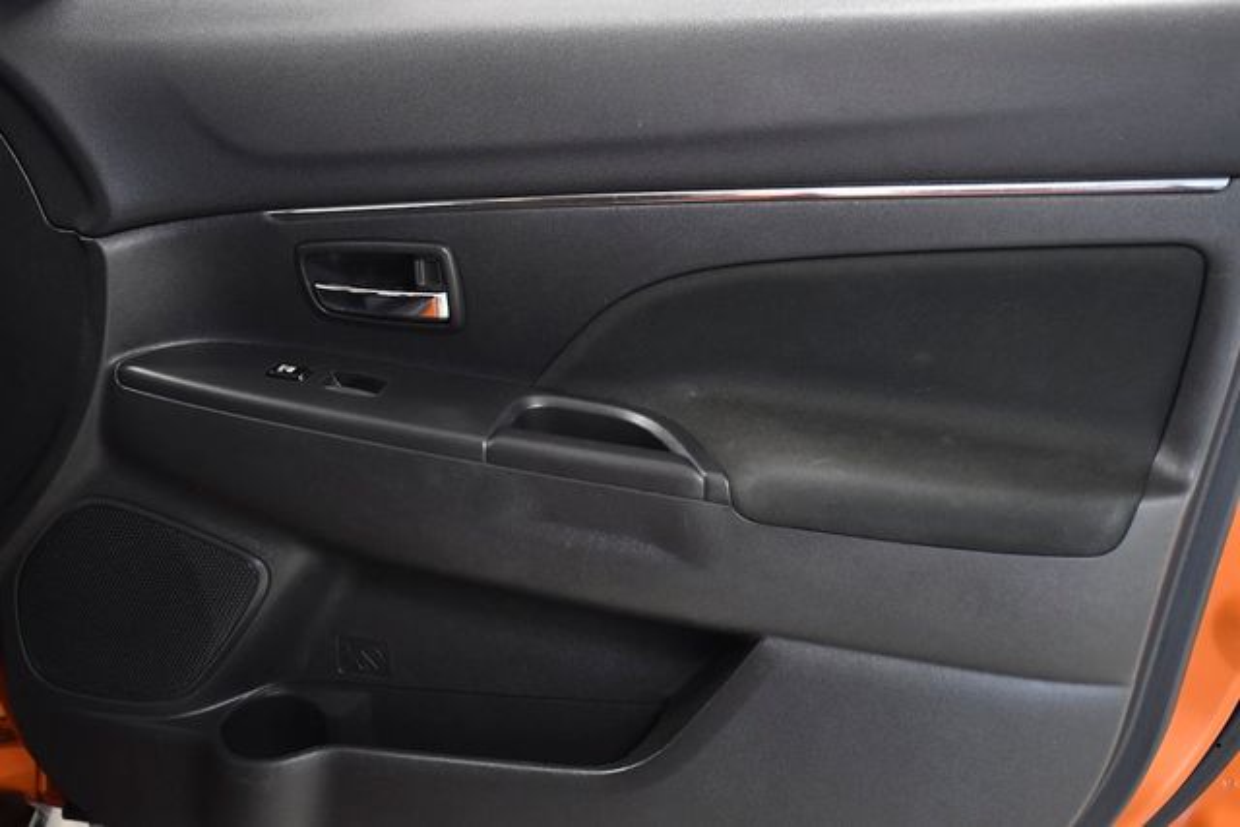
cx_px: 620
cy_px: 414
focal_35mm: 60
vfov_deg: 22.6
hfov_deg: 33.4
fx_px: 2067
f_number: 4.5
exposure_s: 1/125
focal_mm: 40
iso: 2500
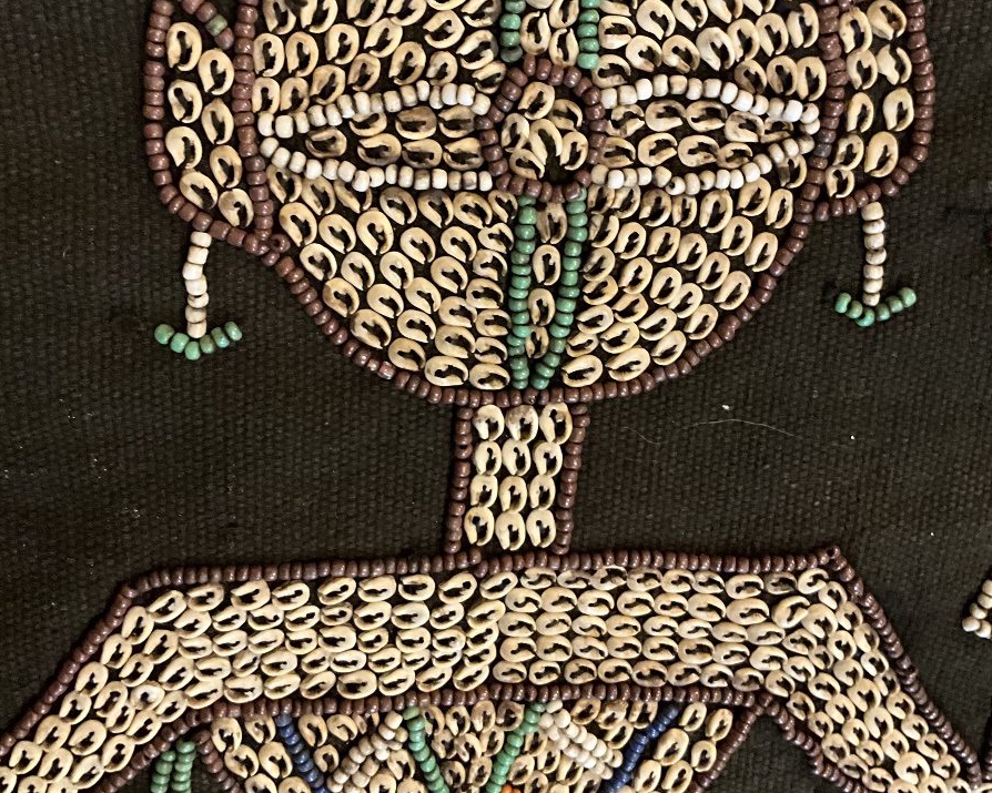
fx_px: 1116
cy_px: 334
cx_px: 496
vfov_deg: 39.1
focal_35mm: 38
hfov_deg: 47.9
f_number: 1.8
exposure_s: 1/30
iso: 640
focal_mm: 3
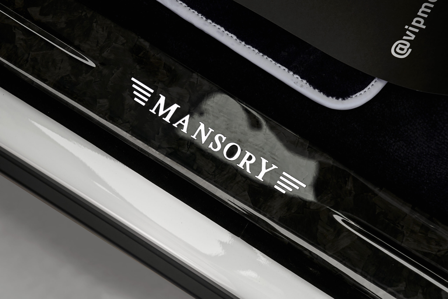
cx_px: 224
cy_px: 150
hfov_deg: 28.8
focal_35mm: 70
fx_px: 871
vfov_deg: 19.5
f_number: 5.6
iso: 400
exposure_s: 1/50
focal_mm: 70
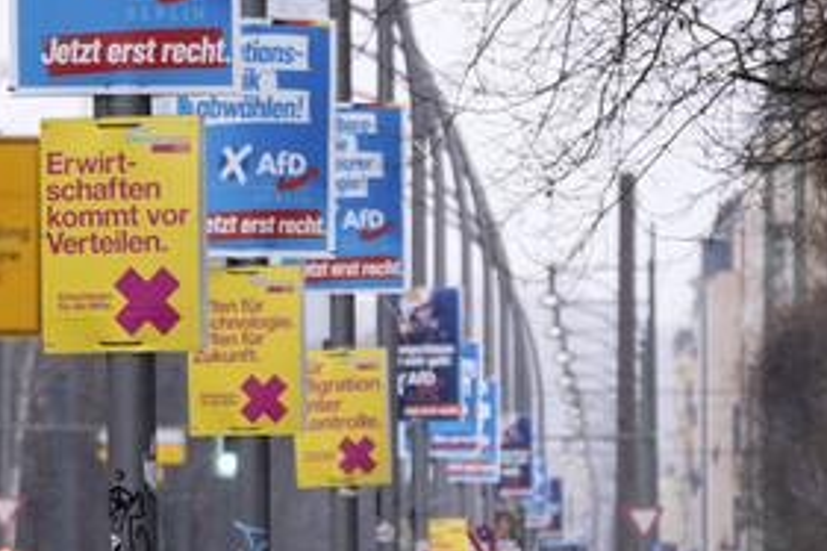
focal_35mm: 674
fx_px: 15474
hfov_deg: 3.1
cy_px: 274
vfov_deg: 2.0
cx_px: 278
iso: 800
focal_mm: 280
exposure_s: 1/110
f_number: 5.6
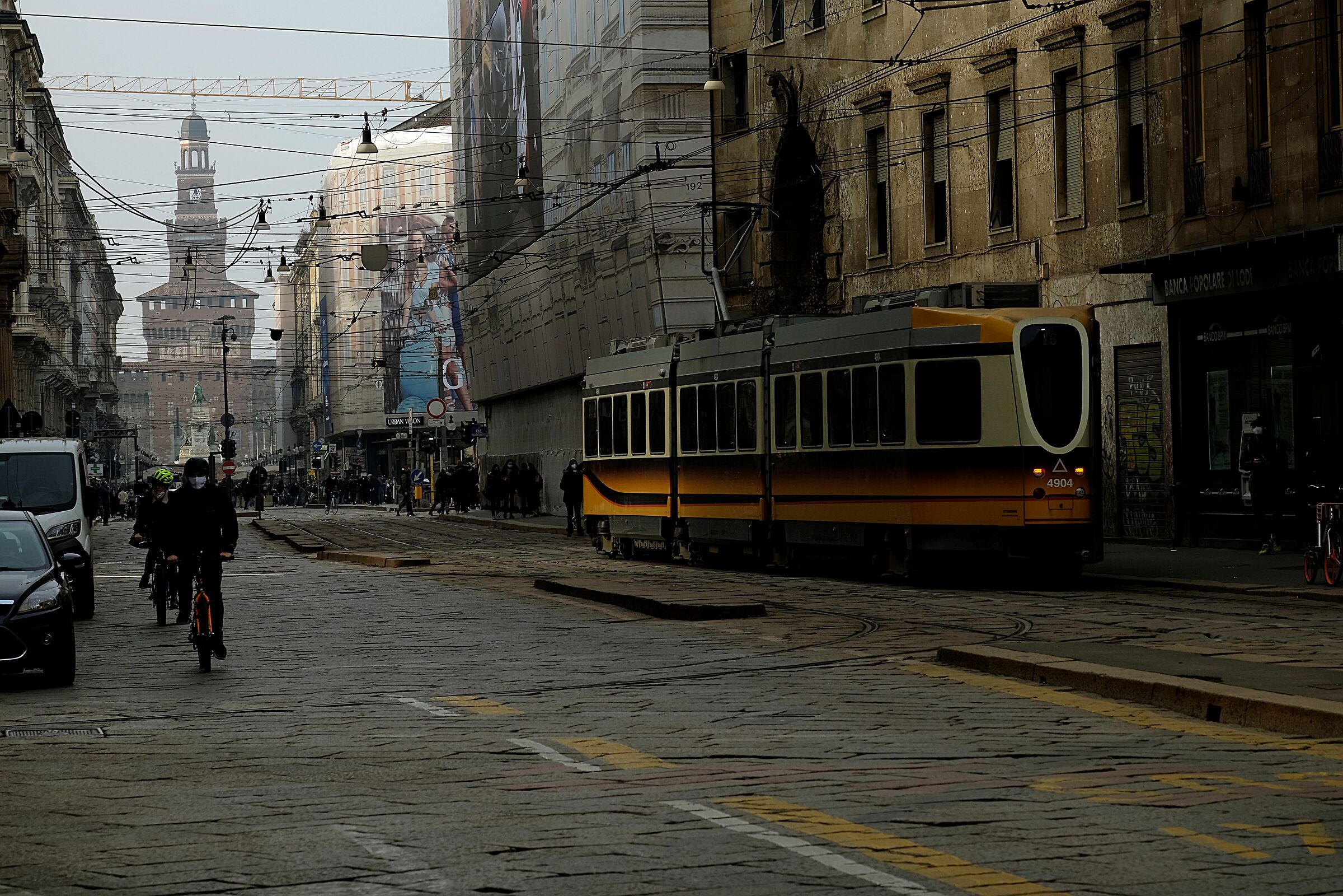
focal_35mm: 113
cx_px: 672
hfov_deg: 18.1
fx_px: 4215
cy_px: 448
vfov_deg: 12.1
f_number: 8
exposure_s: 1/210
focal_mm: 75.4
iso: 320
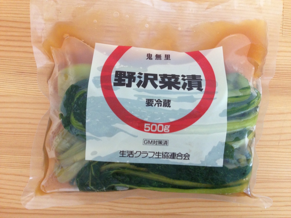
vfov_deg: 42.9
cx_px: 146
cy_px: 109
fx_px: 277
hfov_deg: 55.4
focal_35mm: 33
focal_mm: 4.12
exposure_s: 1/20
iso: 200
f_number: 2.4
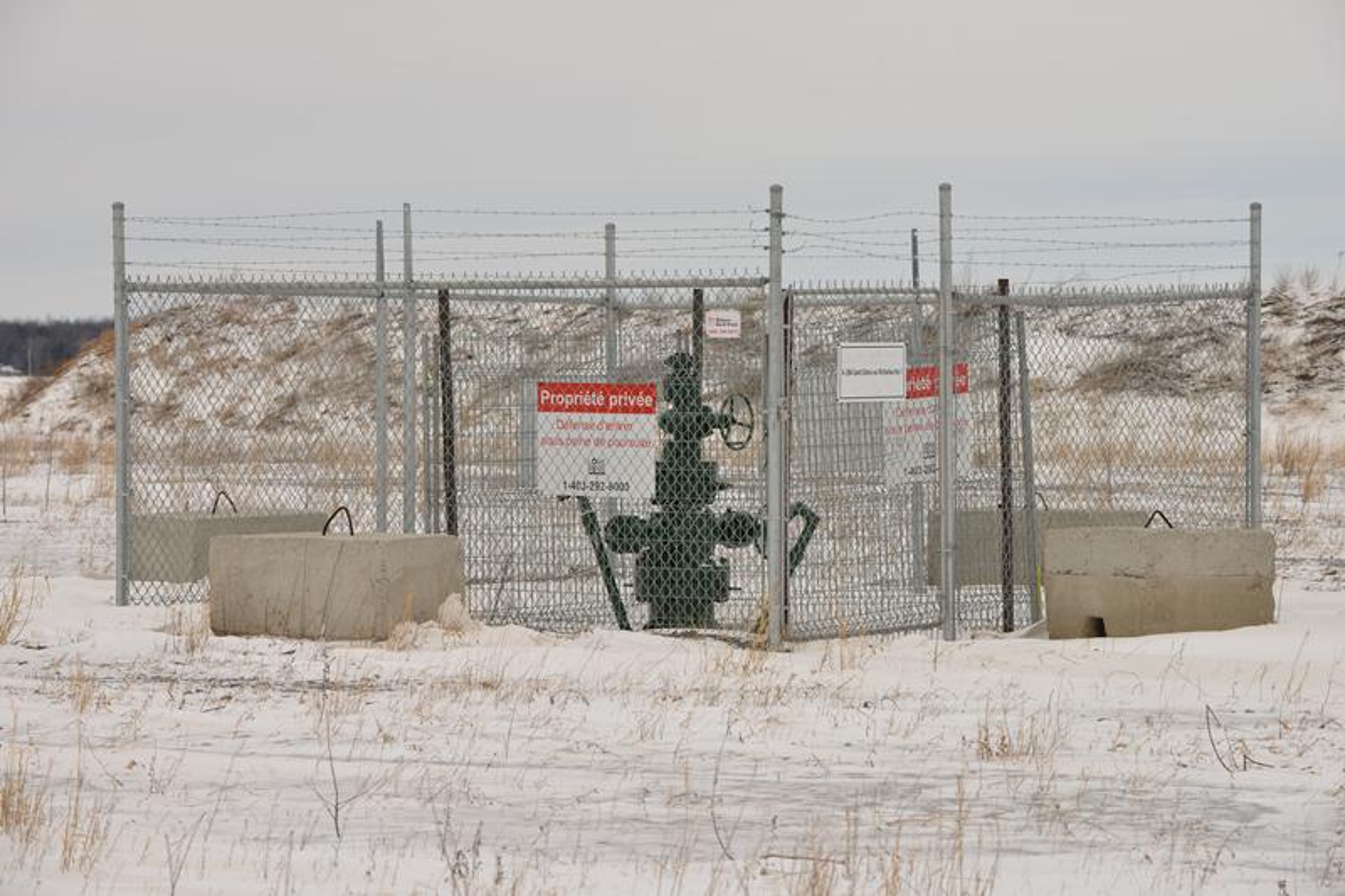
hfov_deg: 15.2
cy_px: 448
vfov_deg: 10.2
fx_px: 5042
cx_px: 672
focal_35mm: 135
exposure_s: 1/320
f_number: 10
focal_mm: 135
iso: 200
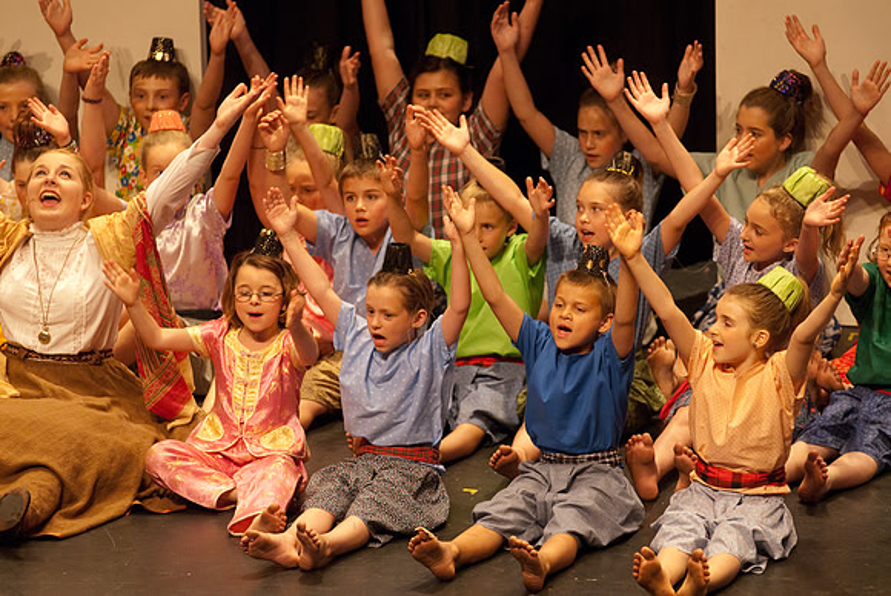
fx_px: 5946
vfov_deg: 5.7
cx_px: 446
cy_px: 298
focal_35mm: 240
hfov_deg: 8.6
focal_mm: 160
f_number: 2.8
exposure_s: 1/160
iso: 1000
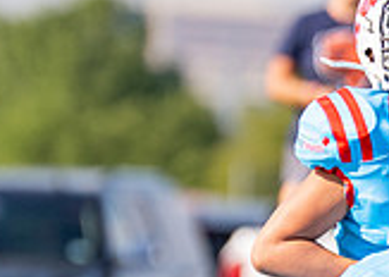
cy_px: 288
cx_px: 578
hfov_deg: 1.5
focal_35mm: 1309
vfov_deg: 1.1
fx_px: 14444
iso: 160
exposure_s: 1/3200
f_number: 2.8
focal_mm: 200
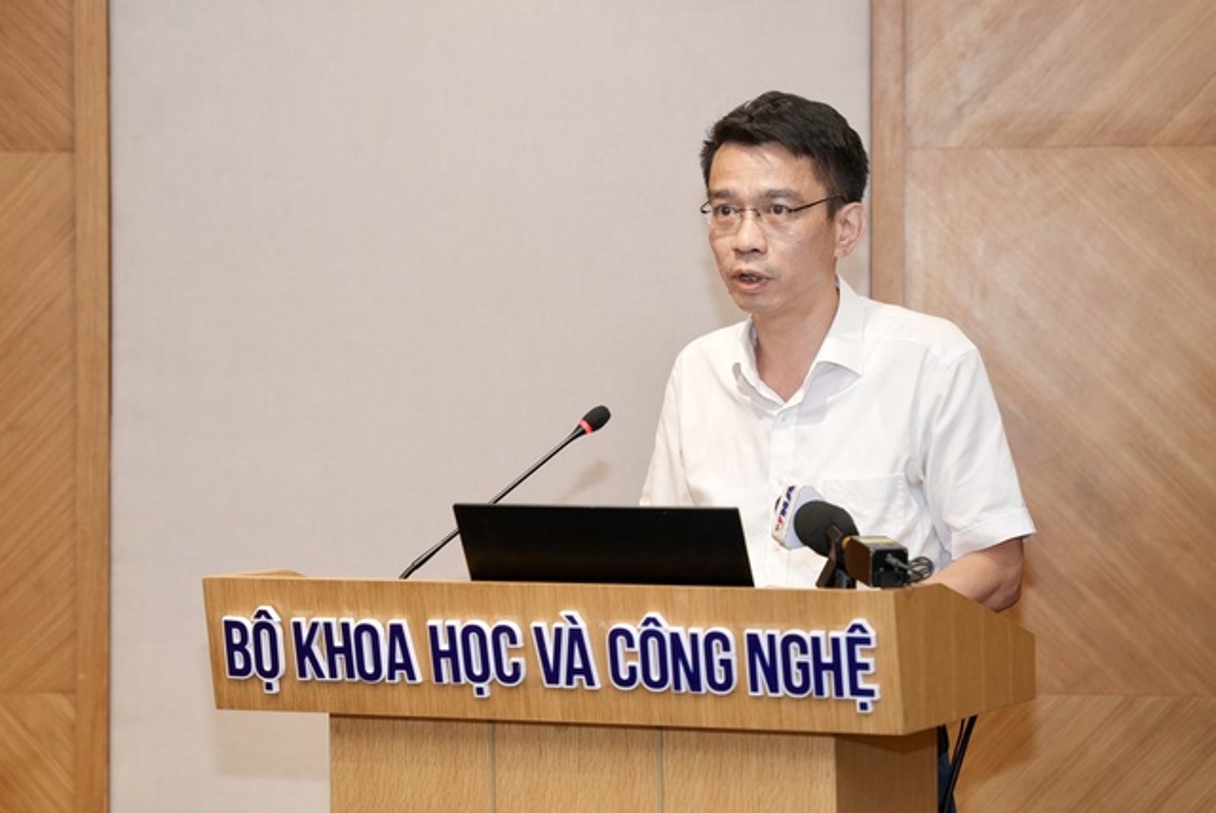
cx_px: 608
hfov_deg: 19.4
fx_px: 3550
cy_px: 406
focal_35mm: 105
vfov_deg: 13.1
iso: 800
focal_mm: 70
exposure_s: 1/125
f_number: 3.2
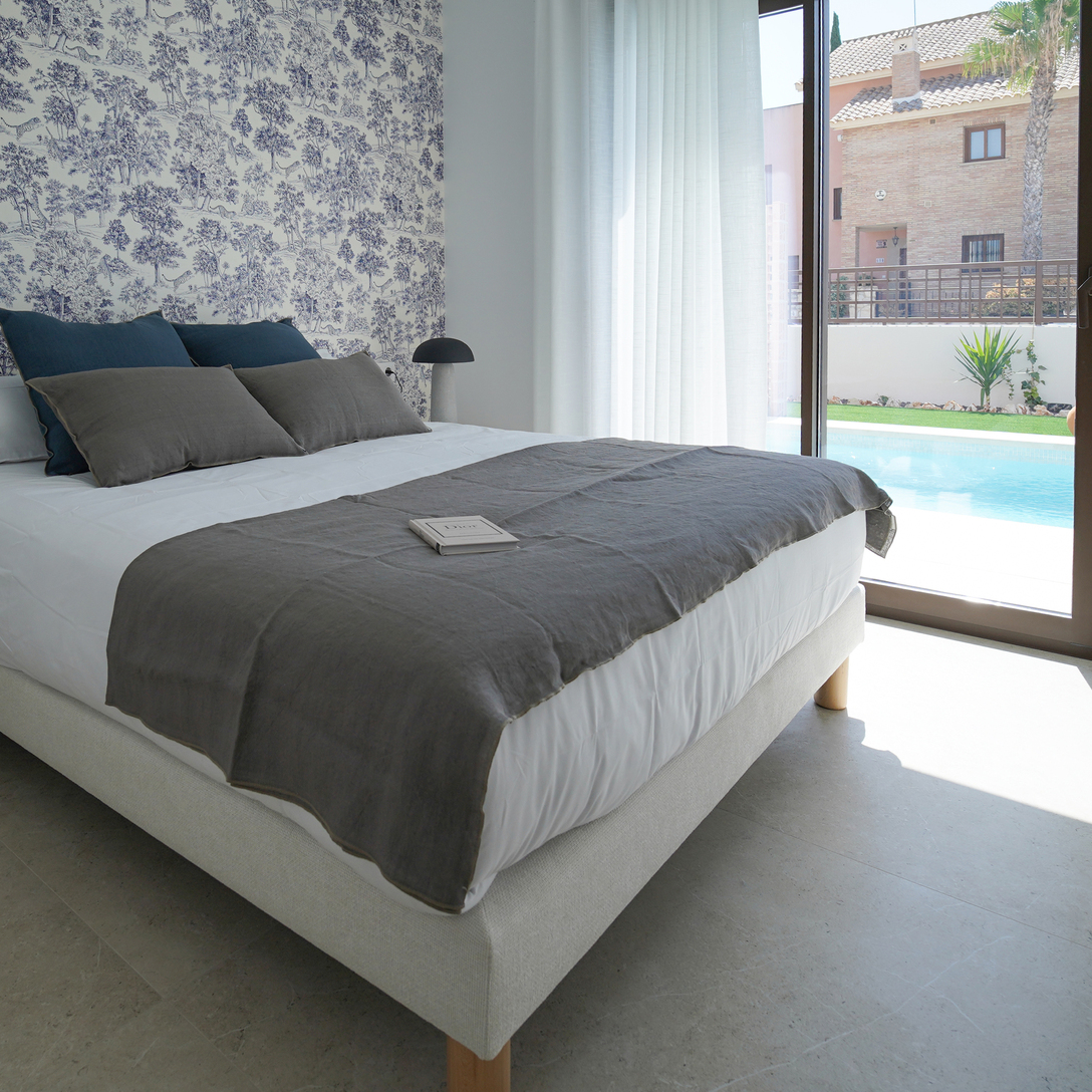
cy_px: 521
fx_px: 749
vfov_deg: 72.1
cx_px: 399
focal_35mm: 21
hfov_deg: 70.8
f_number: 4
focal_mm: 14
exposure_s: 1/320
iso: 160
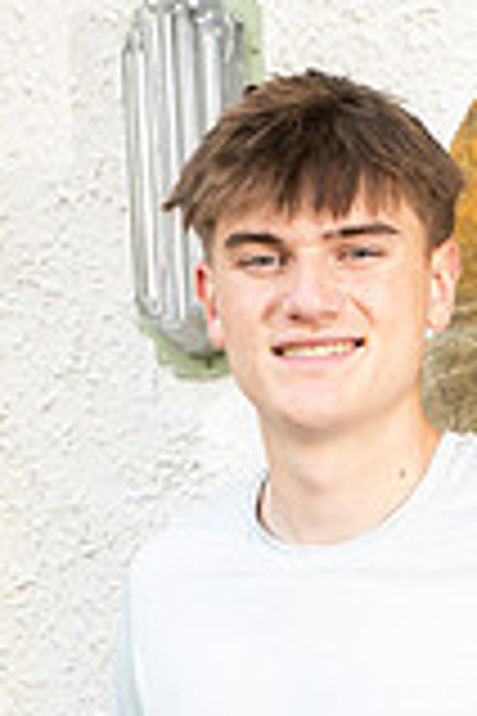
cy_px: 973
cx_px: 364
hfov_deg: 11.5
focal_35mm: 119
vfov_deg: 16.2
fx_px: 2365
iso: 320
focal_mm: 42
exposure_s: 1/160
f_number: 5.6
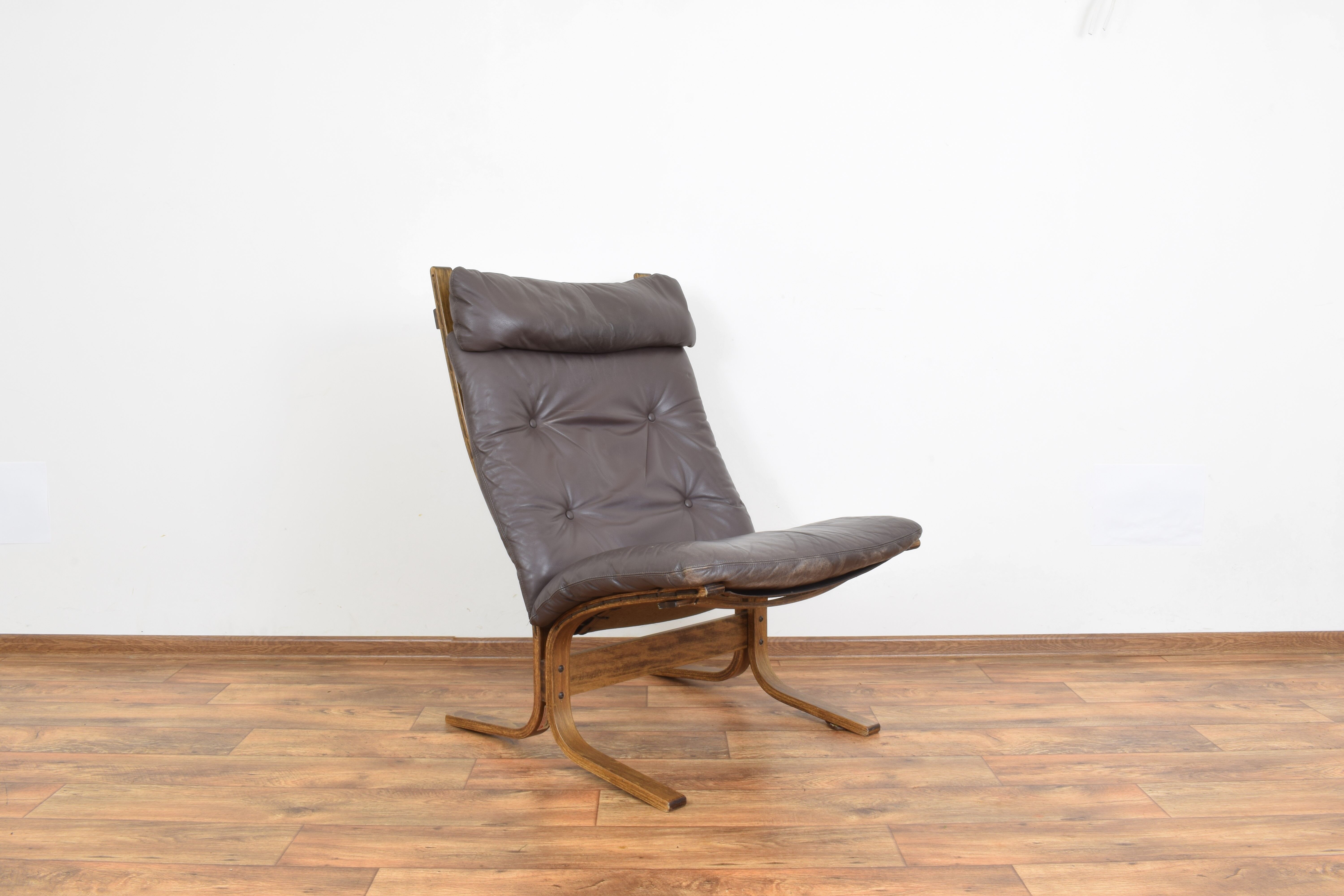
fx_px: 1232
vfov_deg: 40.0
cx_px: 672
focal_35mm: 33
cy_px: 448
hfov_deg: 57.2
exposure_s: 5
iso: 100
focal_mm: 22
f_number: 25
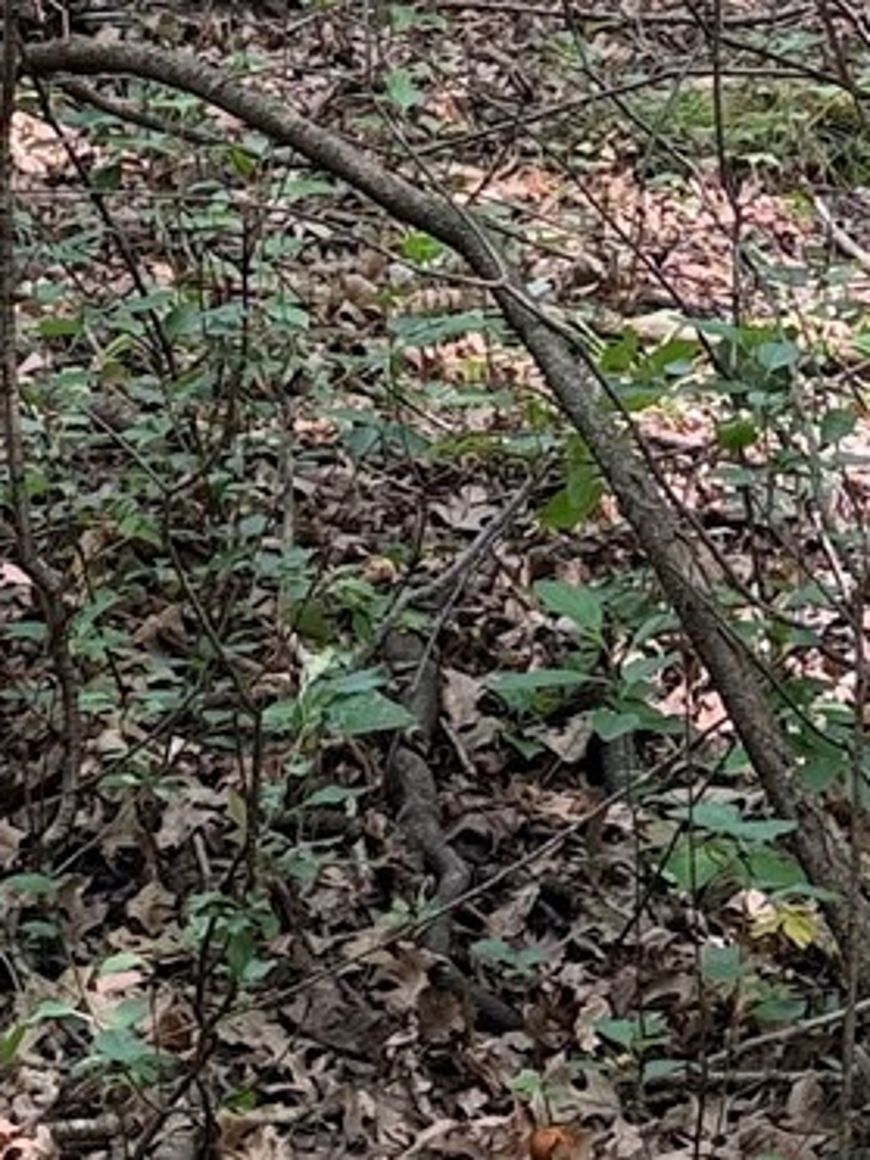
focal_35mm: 132
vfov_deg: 14.4
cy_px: -306
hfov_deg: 11.2
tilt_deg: -6.9
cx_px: 402
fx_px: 4423
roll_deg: -2.6
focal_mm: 6.76
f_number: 1.78
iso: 80
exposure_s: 1/183
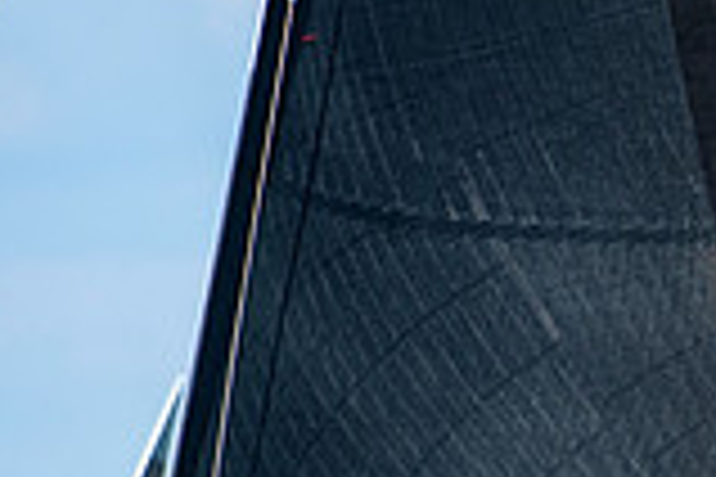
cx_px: 1175
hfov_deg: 1.1
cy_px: 790
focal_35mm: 1859
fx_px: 36971
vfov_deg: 0.7
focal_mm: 340
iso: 400
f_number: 5.6
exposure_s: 1/1600
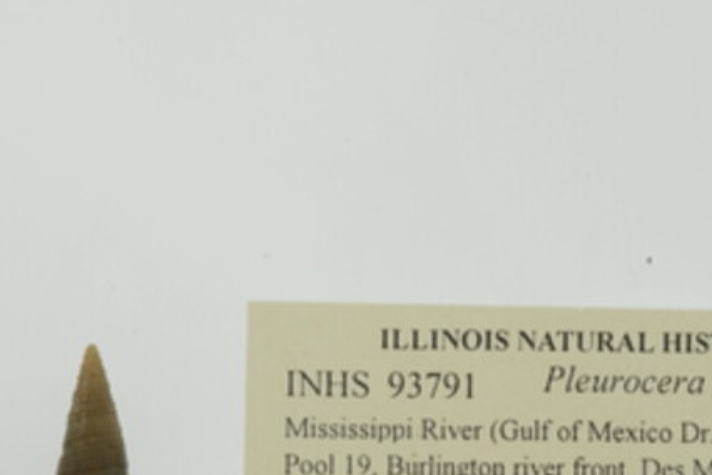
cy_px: 362
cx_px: 157
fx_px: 3342
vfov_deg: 8.1
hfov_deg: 12.1
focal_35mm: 169
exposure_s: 1/13
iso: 100
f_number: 32
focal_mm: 60
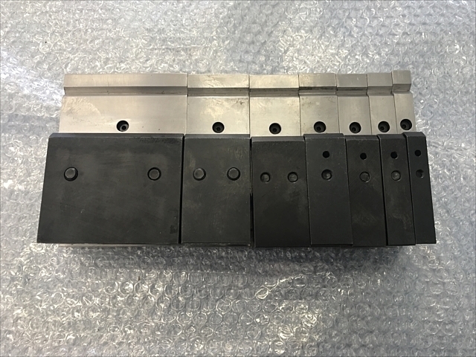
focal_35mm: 28
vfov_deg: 49.7
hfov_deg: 63.4
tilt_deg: -77.6
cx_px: 238
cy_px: 178
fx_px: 385
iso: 25
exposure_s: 1/30
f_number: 1.8
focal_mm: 3.99
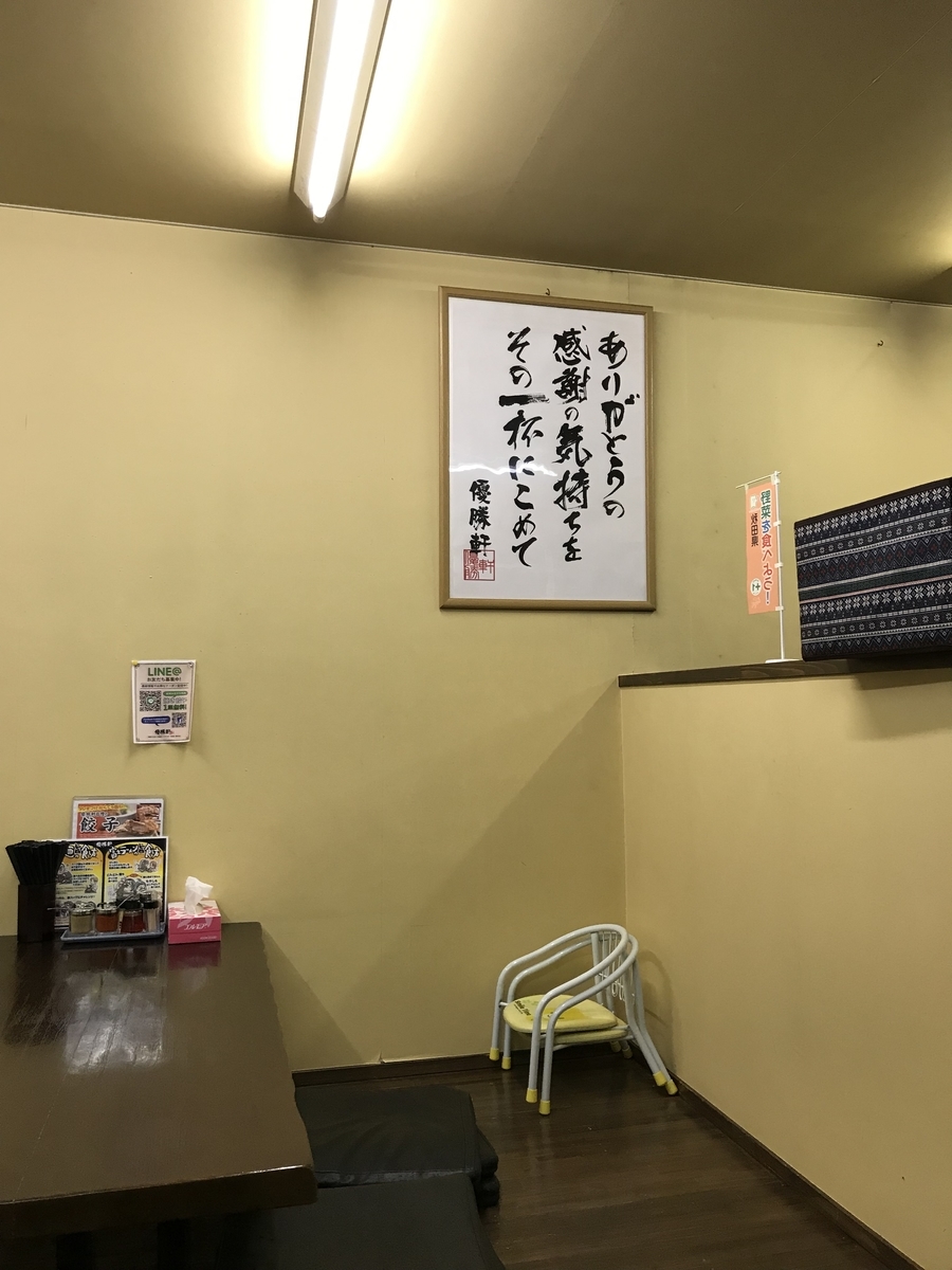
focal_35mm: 28
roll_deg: +1.5
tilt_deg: +4.8
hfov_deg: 49.7
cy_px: 635
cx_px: 476
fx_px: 1027
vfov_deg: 63.4
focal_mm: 3.99
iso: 32
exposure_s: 1/25
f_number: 1.8
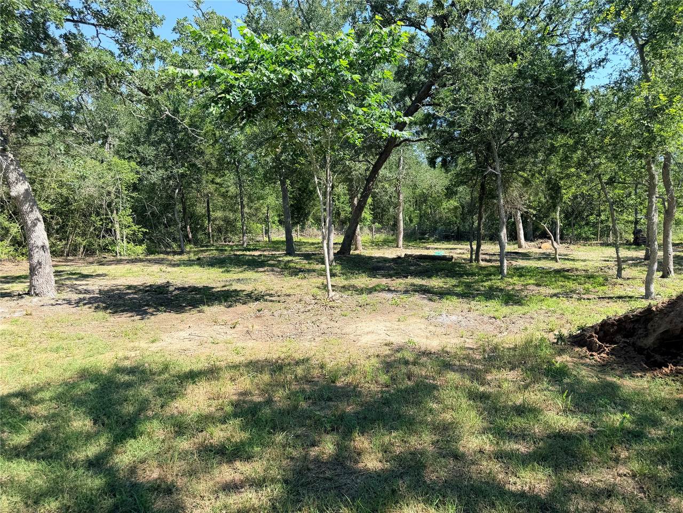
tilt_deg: -4.1
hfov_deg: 71.6
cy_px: 256
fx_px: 474
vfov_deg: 56.8
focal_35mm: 24
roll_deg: +2.9
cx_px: 342
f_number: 1.78
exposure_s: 1/1522
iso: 80
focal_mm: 6.76
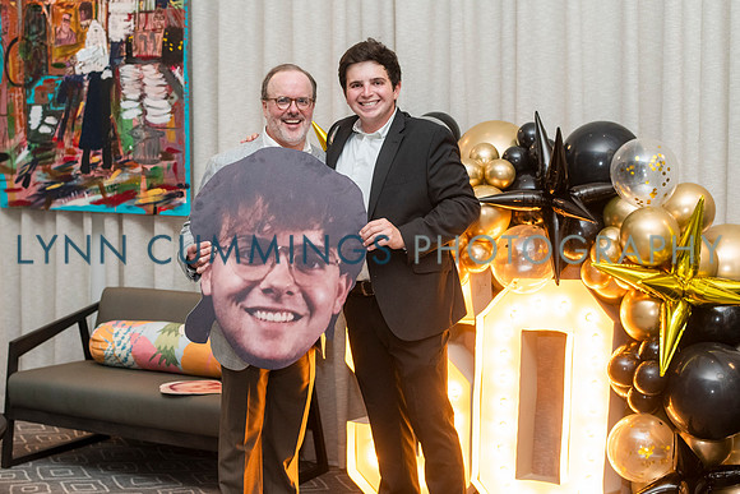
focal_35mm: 65
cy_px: 256
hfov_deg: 31.0
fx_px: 1335
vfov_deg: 21.0
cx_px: 326
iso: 1250
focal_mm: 58
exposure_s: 1/100
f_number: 4
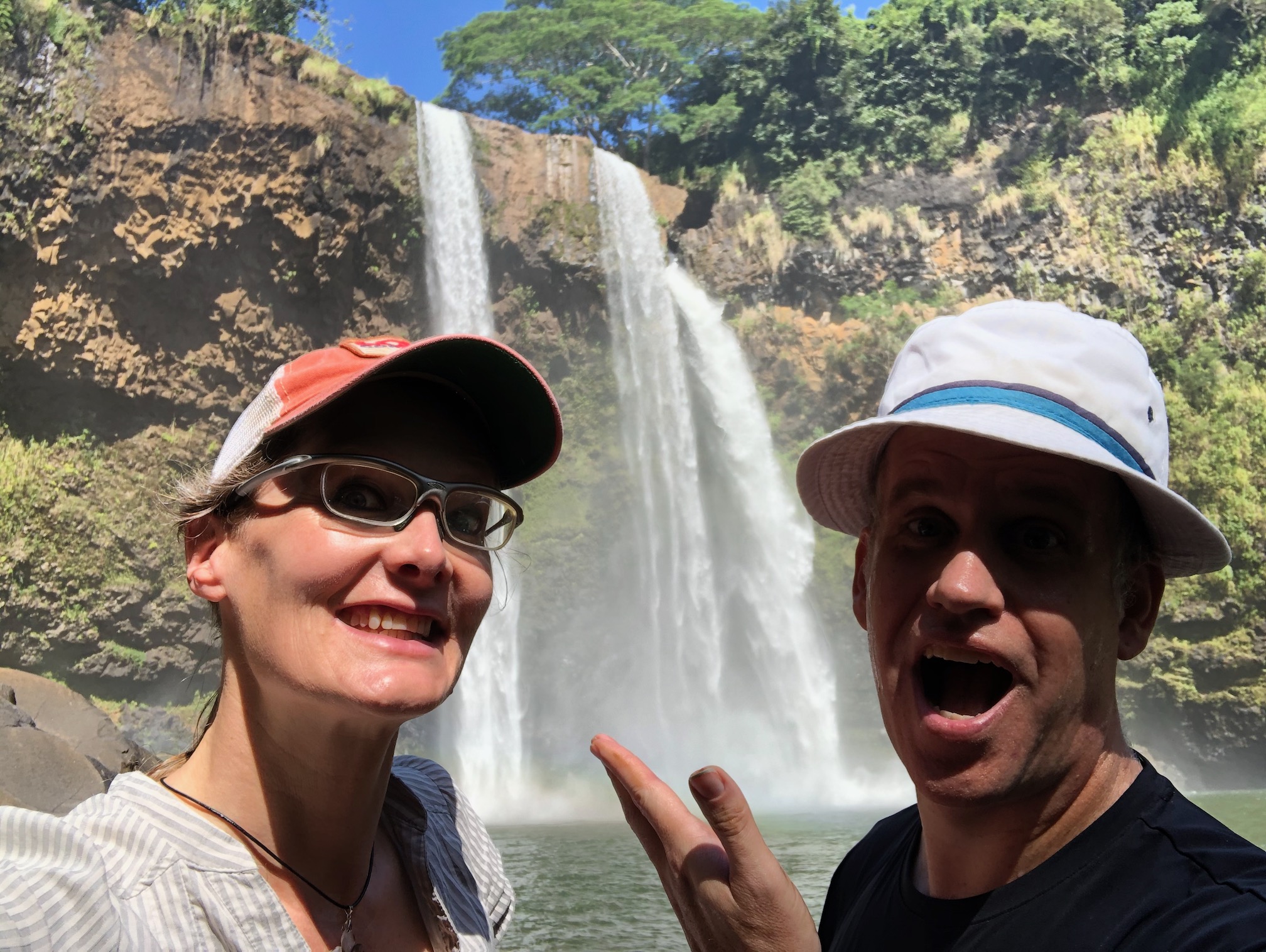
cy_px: 476
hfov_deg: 56.8
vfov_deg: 44.2
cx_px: 633
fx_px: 1171
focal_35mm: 32
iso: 20
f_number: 2.2
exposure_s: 1/193
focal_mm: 2.87
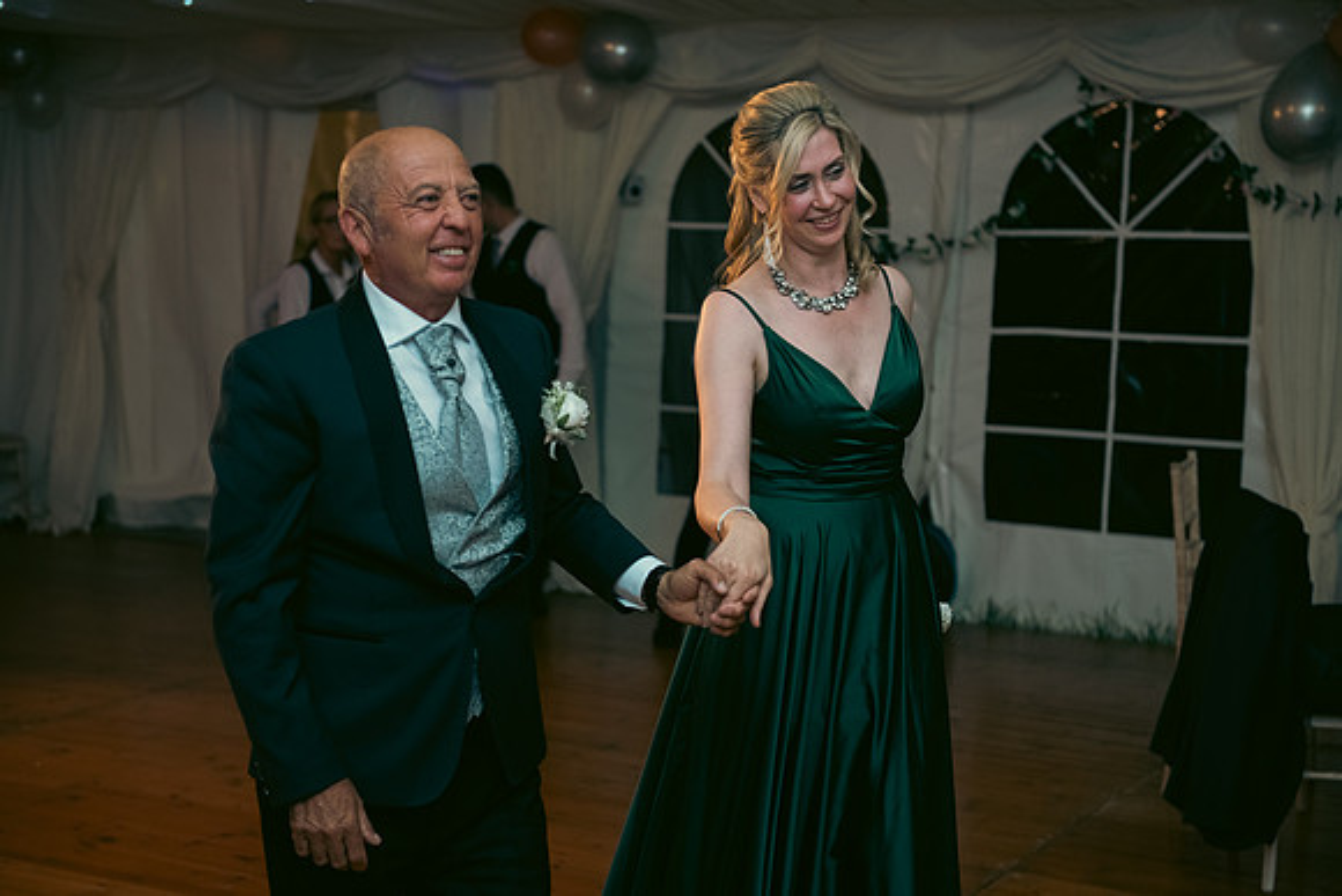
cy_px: 448
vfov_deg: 22.6
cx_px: 671
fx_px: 2237
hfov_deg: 33.4
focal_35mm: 60
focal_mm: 60
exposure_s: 1/160
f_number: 3.5
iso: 800
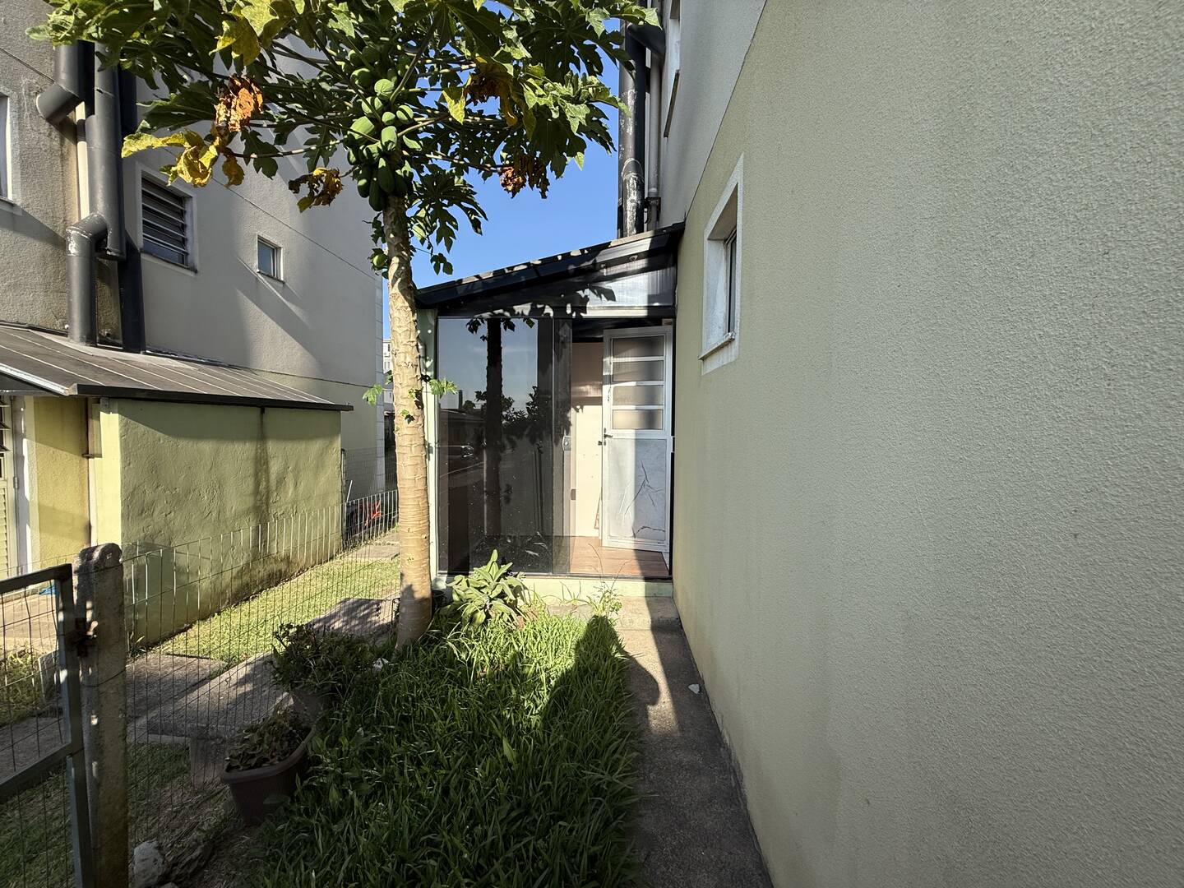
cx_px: 592
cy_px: 444
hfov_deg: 102.1
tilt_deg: -2.1
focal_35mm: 14
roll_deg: -0.4
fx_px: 479
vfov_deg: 85.7
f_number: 2.2
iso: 64
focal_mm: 2.22
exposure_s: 1/1167
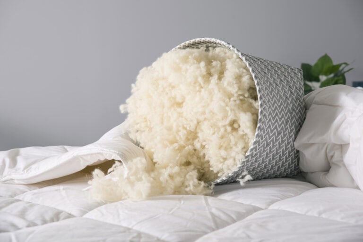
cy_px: 121
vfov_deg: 19.5
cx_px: 182
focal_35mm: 70
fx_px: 706
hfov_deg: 28.8
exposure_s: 1/125
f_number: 5
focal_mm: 70
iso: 100
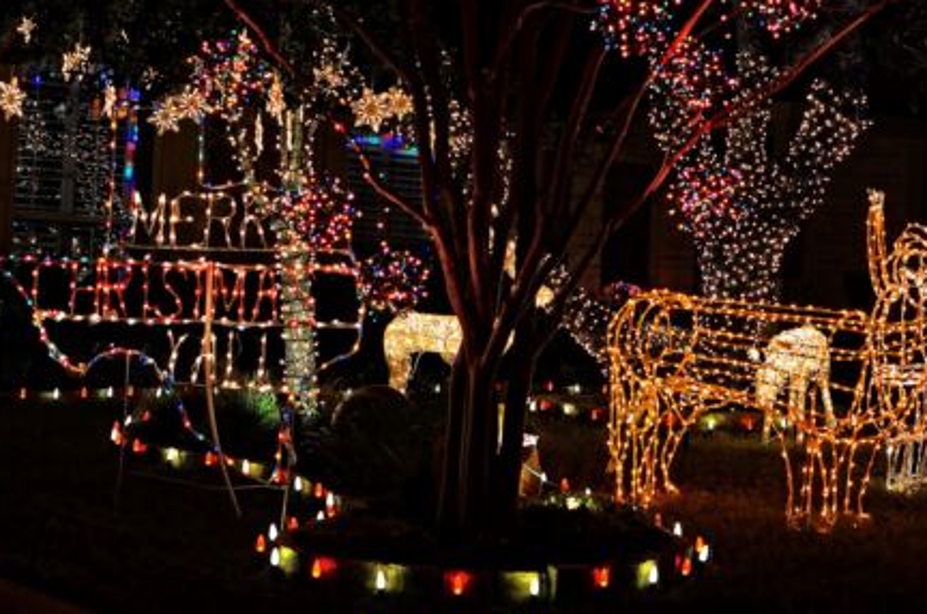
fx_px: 1997
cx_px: 629
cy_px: 278
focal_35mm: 78
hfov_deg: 26.0
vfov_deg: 17.5
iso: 800
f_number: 4
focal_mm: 35
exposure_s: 1/25
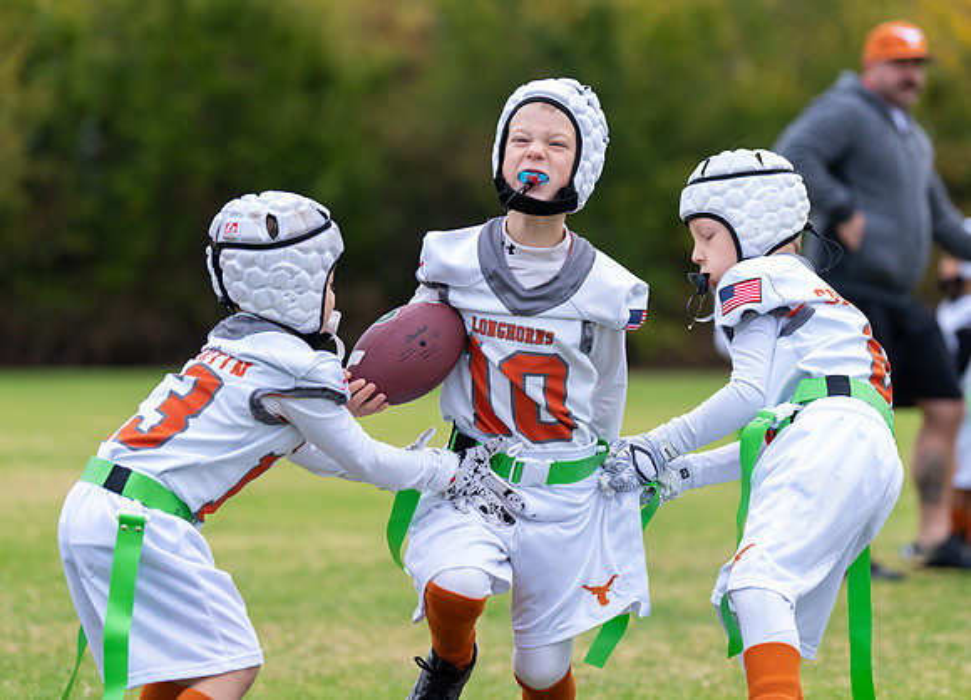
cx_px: 513
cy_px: 310
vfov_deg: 10.1
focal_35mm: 144
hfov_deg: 13.9
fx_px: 3971
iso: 800
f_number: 2.8
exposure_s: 1/1250
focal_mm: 122
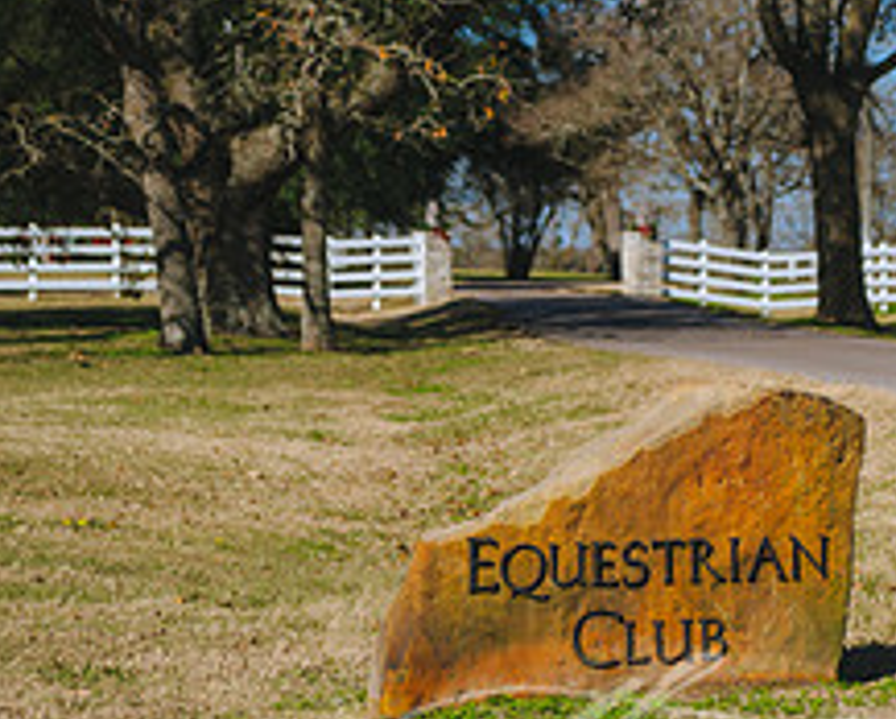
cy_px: 12
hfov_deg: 14.1
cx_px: 601
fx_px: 3610
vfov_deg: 11.3
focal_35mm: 136
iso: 100
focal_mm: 70
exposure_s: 1/1250
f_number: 4.5
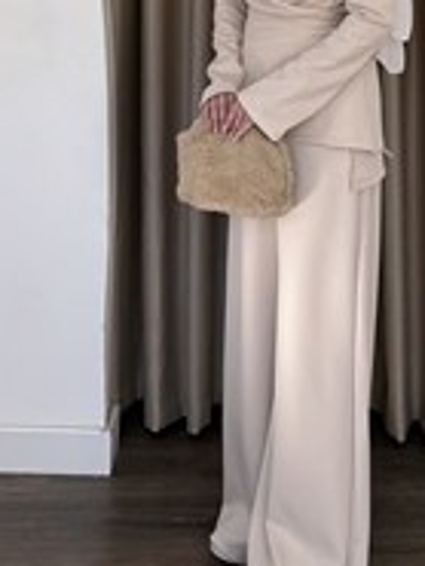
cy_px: -17
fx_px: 1128
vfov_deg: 26.5
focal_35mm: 69
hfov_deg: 21.2
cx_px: 287
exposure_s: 1/2232
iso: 320
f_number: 1.78
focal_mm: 6.76
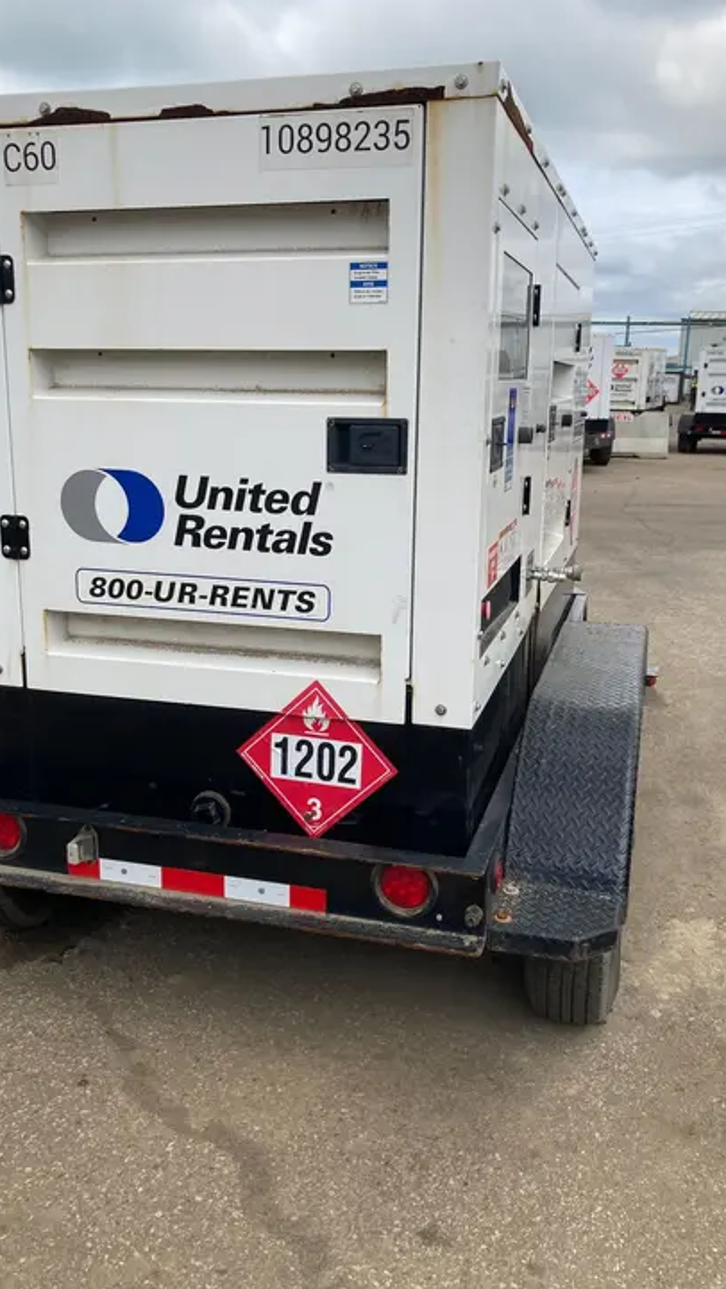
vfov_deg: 62.6
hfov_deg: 37.8
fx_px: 1060
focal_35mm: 31
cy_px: 636
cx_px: 340
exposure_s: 1/1779
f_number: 1.8
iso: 20
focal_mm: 3.99
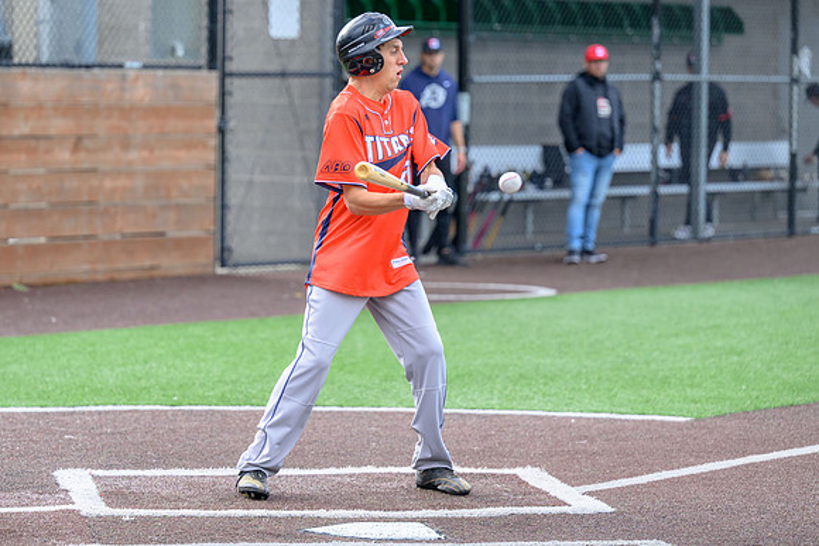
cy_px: 215
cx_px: 316
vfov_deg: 9.6
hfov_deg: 14.4
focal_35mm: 143
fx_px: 3246
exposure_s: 1/2000
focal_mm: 115
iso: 720
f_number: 2.8
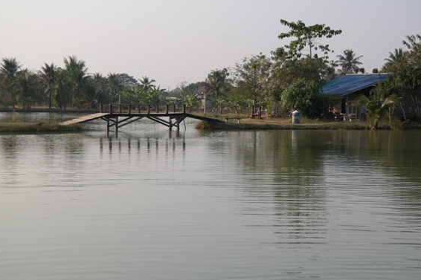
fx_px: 807
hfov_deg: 29.2
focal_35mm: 69
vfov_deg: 19.7
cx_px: 228
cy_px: 141
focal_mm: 40
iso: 100
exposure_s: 1/250
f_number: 6.3
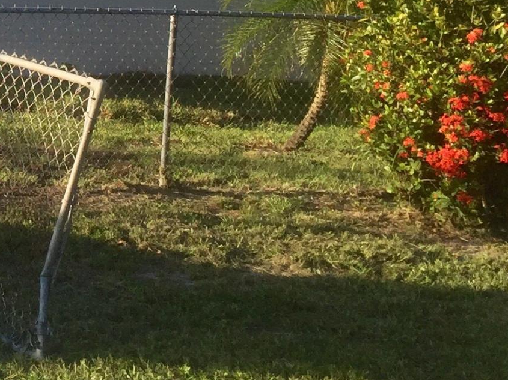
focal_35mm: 103
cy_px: -53
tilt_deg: +1.7
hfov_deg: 17.1
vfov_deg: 14.0
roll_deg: -2.5
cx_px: -269
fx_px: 1511
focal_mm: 4.15
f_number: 2.2
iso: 32
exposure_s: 1/989
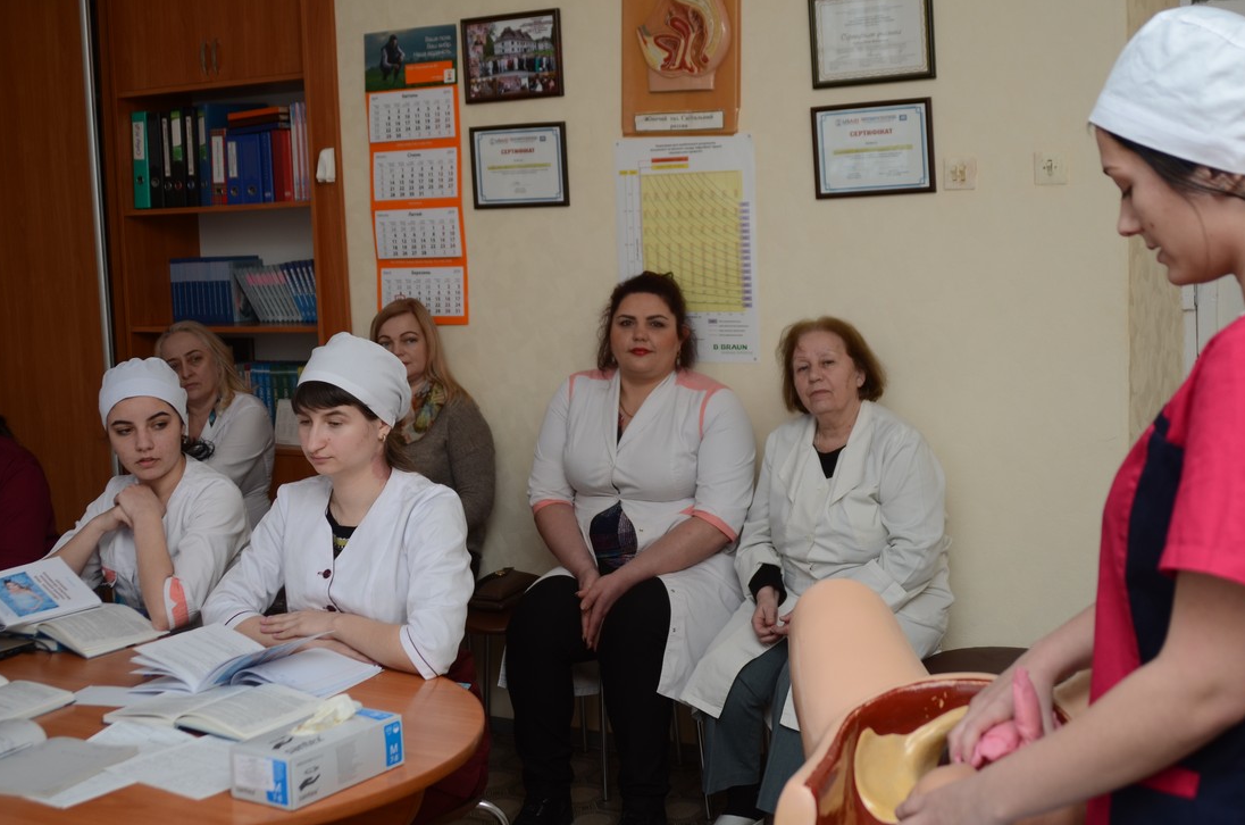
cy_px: 422
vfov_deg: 29.1
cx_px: 652
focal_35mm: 46
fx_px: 1588
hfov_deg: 42.8
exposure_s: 1/250
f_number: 3.5
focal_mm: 28
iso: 200
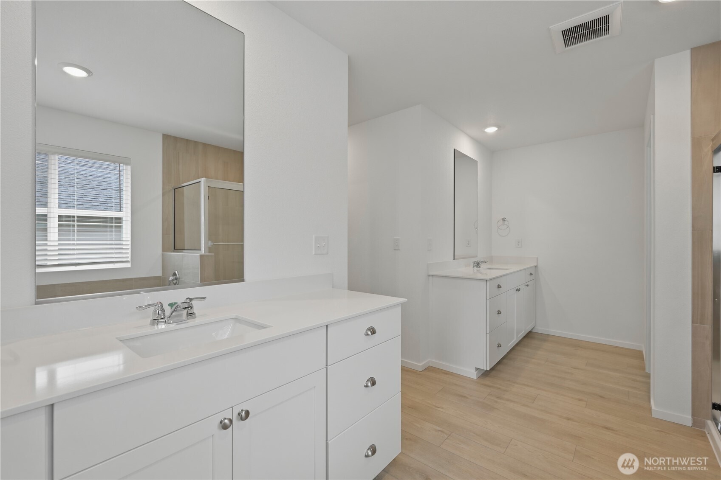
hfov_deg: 98.5
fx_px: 310
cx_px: 360
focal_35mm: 16
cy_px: 240
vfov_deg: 75.5
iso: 100
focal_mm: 15.5
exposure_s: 1/15
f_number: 7.1
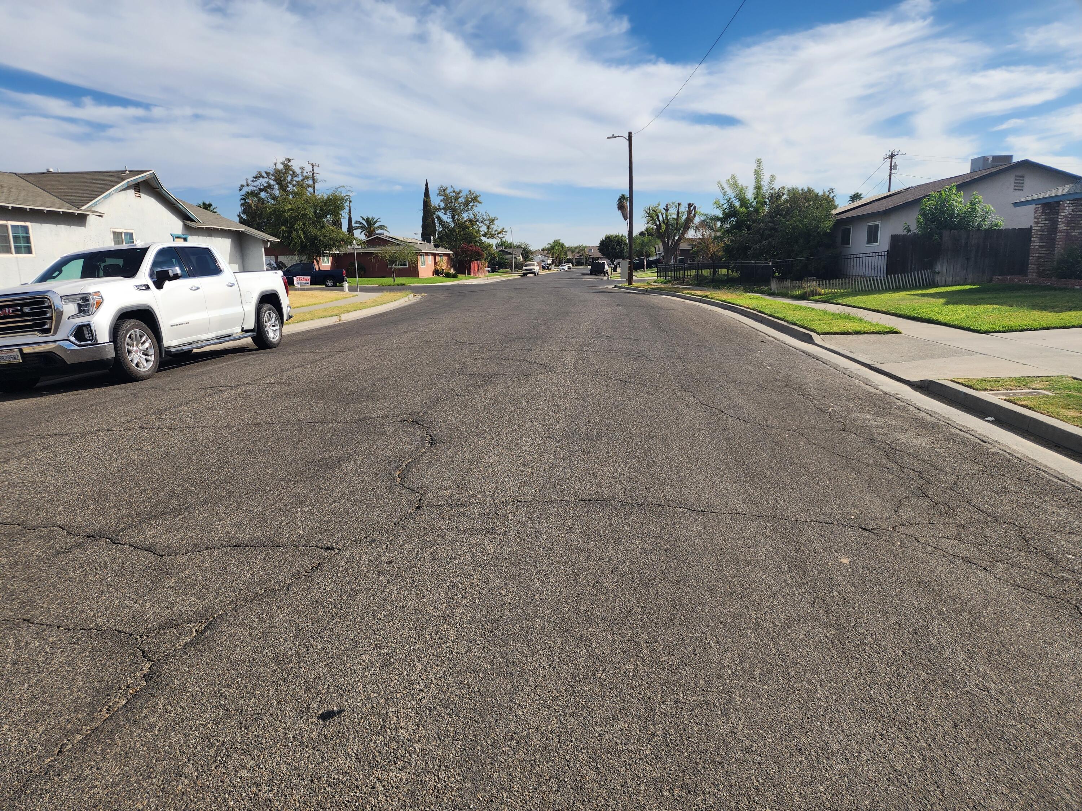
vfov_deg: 58.9
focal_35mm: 23
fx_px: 719
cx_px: 541
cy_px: 406
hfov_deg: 73.9
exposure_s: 1/1293
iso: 12
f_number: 1.8
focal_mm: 6.4
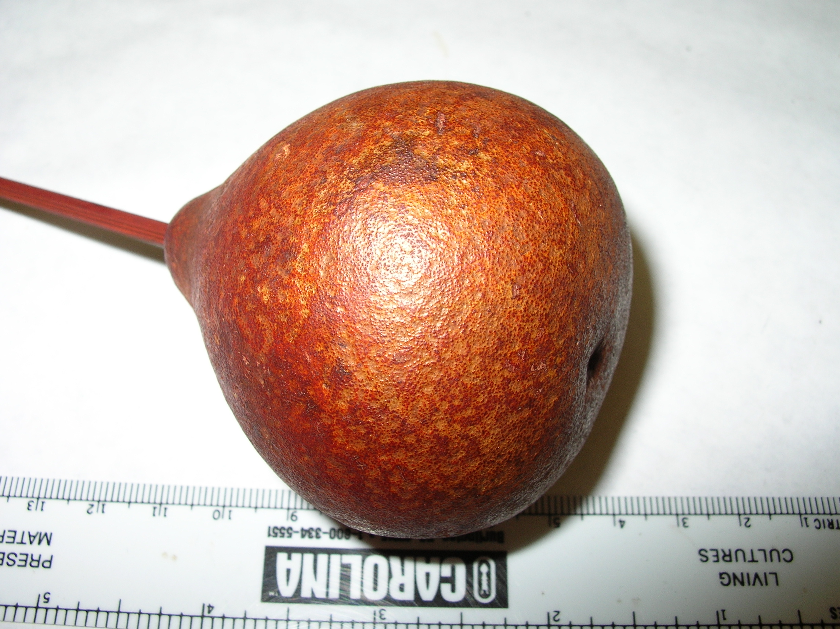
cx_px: 420
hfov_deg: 51.4
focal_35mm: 36
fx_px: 873
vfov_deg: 39.6
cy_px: 314
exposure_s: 1/60.1
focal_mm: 6
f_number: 3.7
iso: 50
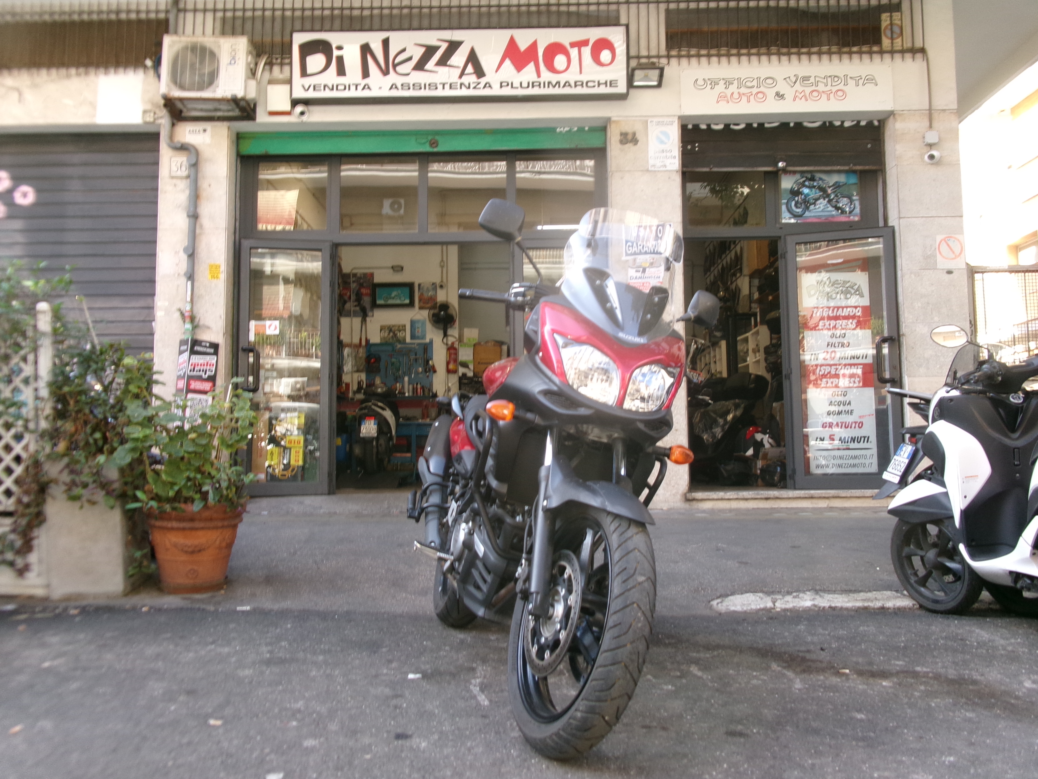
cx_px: 519
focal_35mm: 28
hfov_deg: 63.4
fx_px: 840
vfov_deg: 49.7
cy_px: 390
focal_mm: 5.1
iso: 100
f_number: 3.9
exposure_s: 1/45
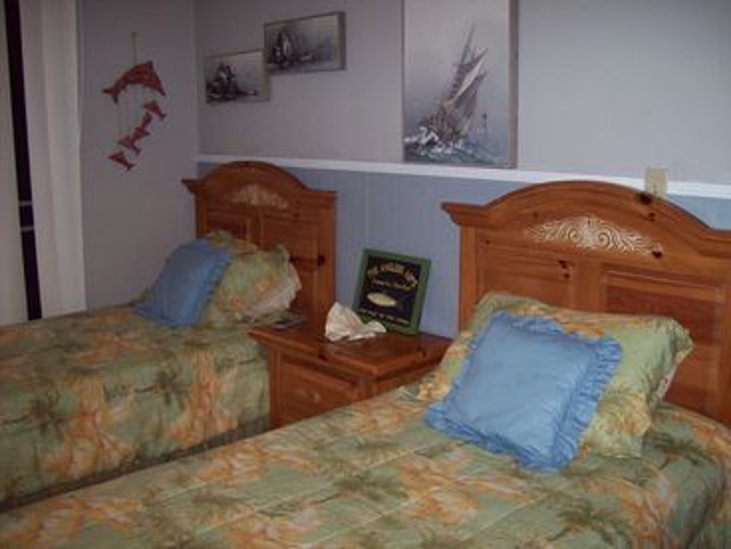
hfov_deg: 51.4
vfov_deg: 39.7
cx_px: 366
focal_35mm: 36
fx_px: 760
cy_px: 274
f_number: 2.7
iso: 140
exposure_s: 1/64
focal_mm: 6
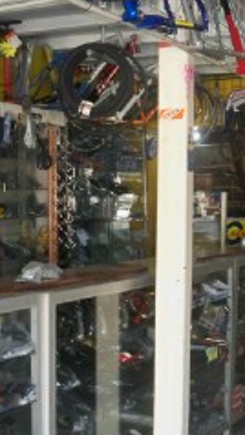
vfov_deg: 32.8
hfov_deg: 18.8
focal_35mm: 64
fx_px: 739
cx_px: 119
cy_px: 247
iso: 400
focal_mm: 6.3
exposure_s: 1/60
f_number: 3.1
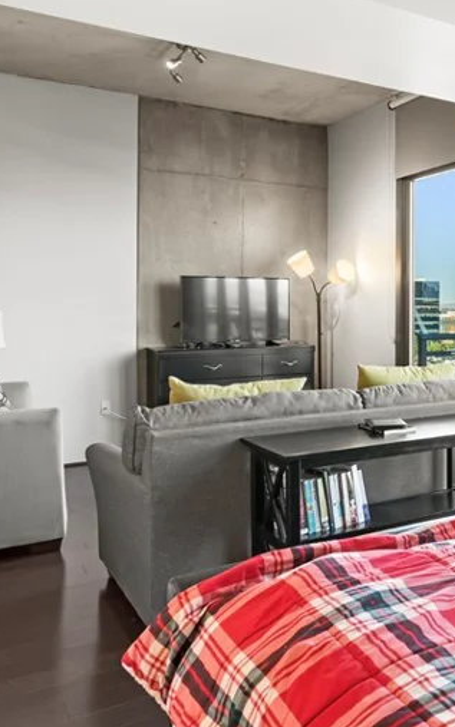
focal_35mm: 35
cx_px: 431
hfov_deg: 33.8
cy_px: 312
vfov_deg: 55.1
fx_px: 694
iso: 400
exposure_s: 1/50
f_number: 8
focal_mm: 17
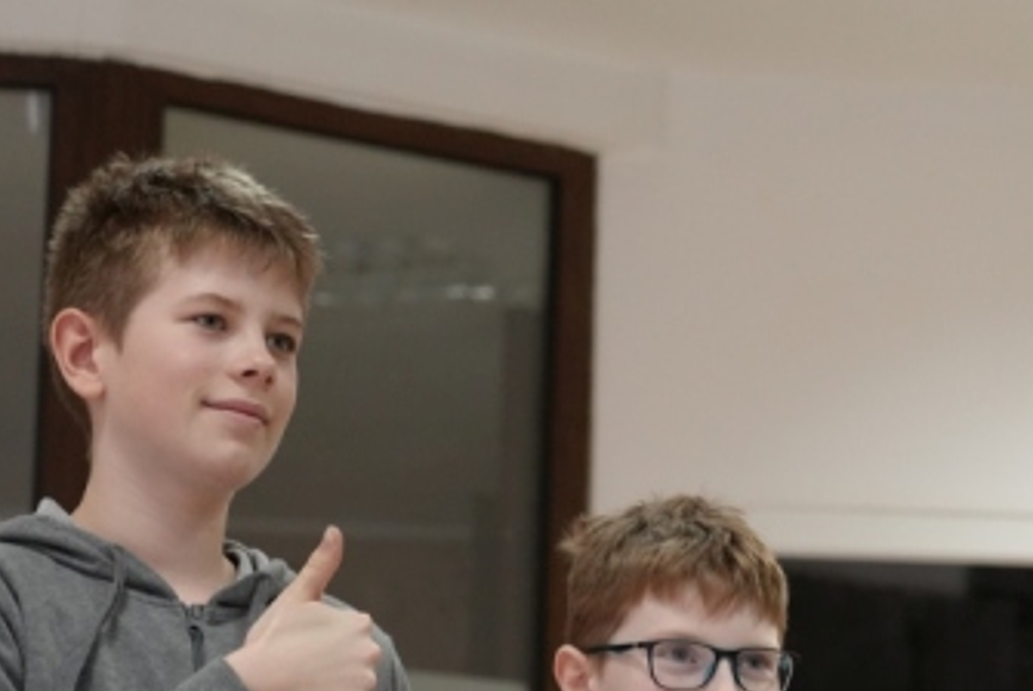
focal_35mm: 155
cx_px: 1055
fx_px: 4451
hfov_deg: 13.1
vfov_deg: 8.8
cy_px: 702
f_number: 4
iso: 3200
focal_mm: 65
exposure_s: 1/160
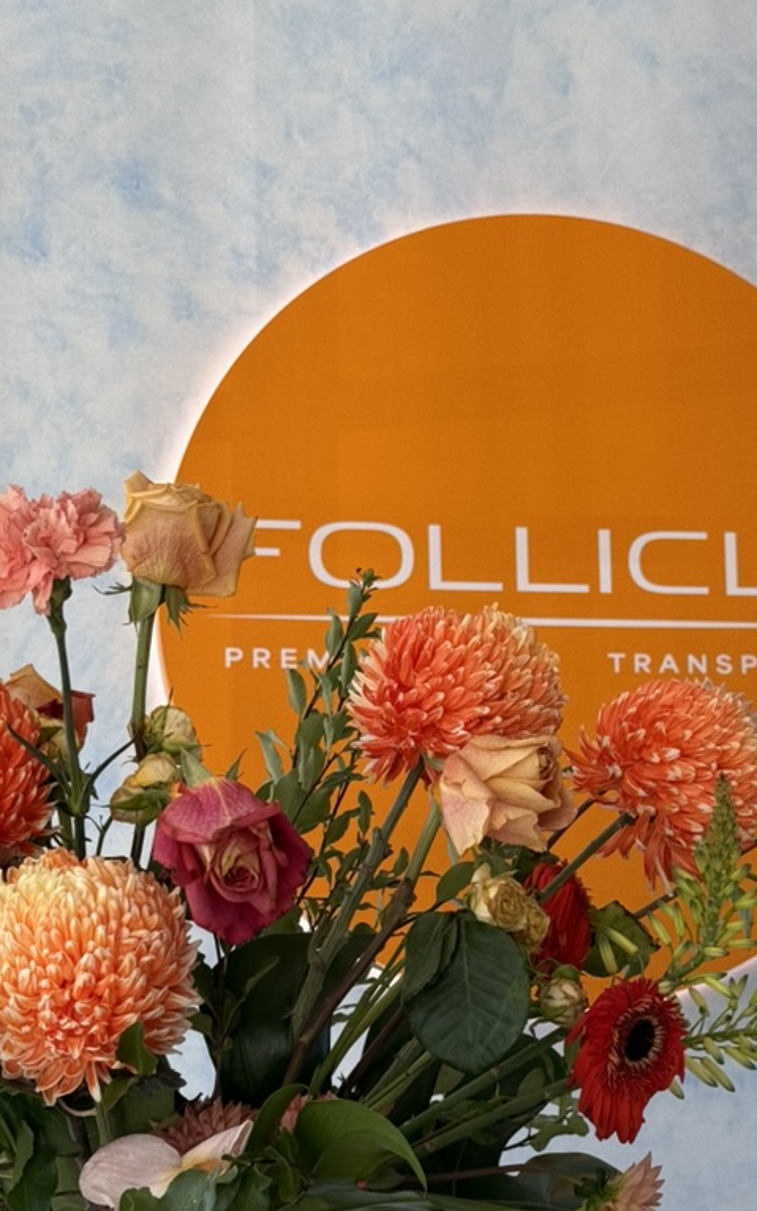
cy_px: 770
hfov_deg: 19.1
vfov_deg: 30.1
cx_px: 425
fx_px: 2244
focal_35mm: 68
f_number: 1.78
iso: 64
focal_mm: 6.76
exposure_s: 1/299
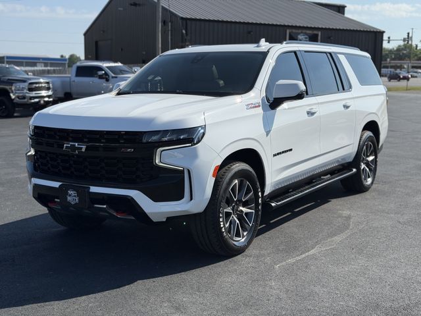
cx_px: 210
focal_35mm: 48
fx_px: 584
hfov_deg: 39.7
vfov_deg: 30.3
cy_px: 158
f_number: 1.78
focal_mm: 6.76
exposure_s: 1/6024
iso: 80
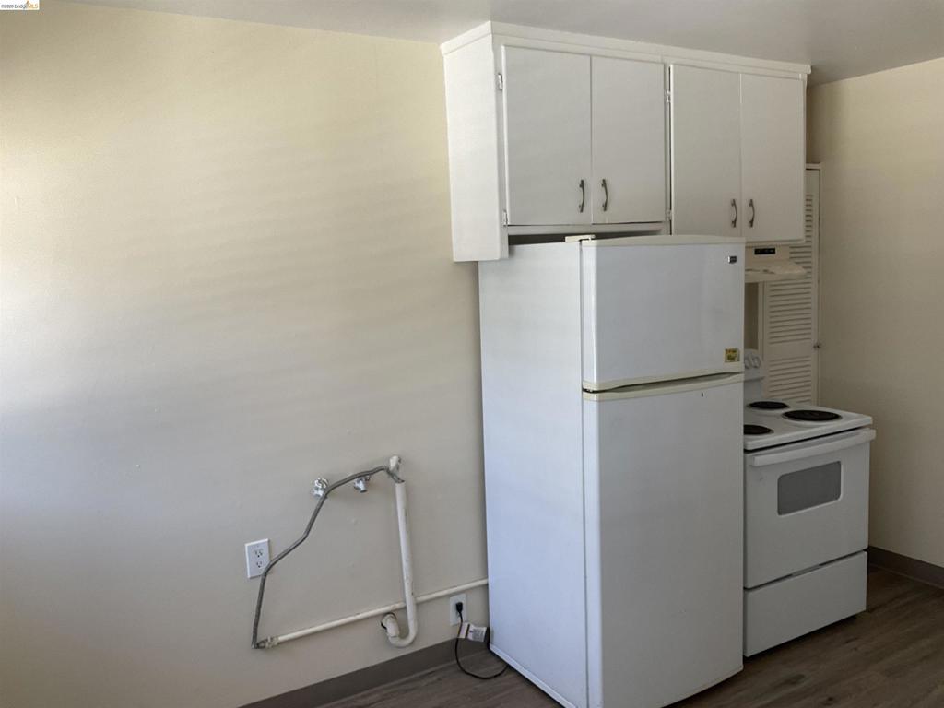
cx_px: 472
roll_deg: +3.1
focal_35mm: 29
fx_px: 791
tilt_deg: -6.2
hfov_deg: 61.7
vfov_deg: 48.2
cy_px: 354
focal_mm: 3
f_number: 1.8
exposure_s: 1/60
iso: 80
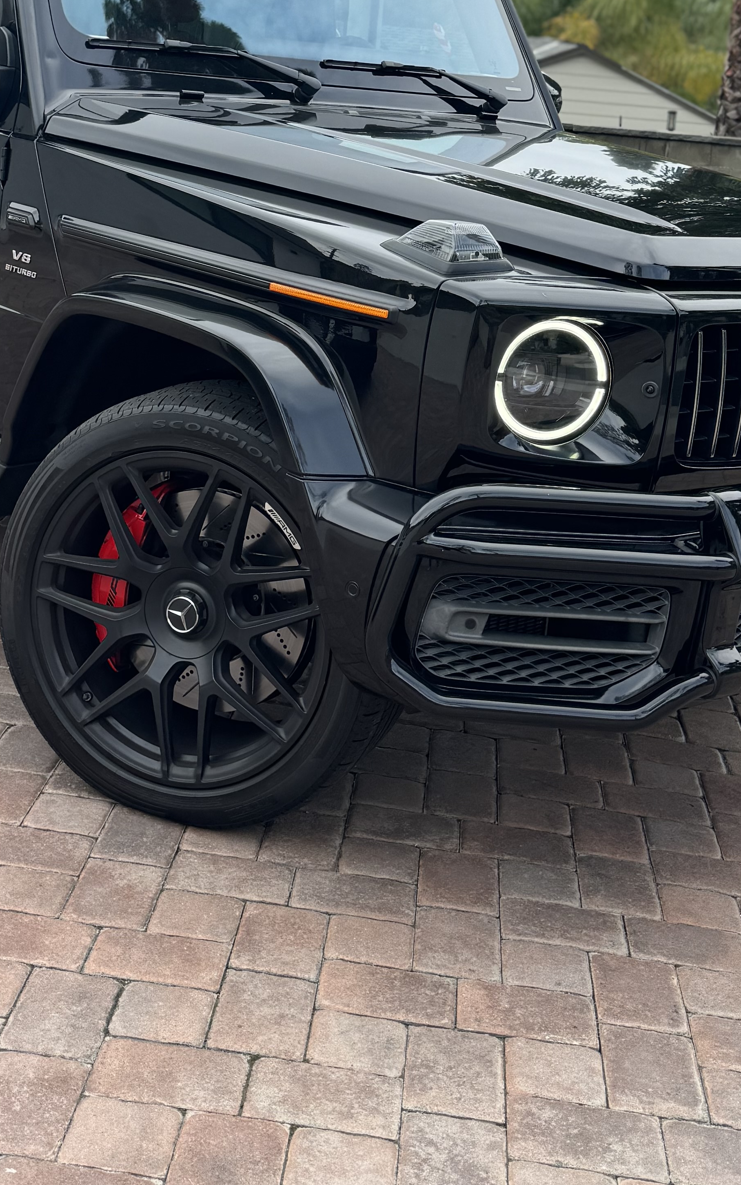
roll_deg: -4.8
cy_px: 226
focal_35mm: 50
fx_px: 1616
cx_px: 326
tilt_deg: -5.9
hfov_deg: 25.8
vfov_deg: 38.7
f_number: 1.78
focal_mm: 6.86
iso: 80
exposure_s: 1/1488
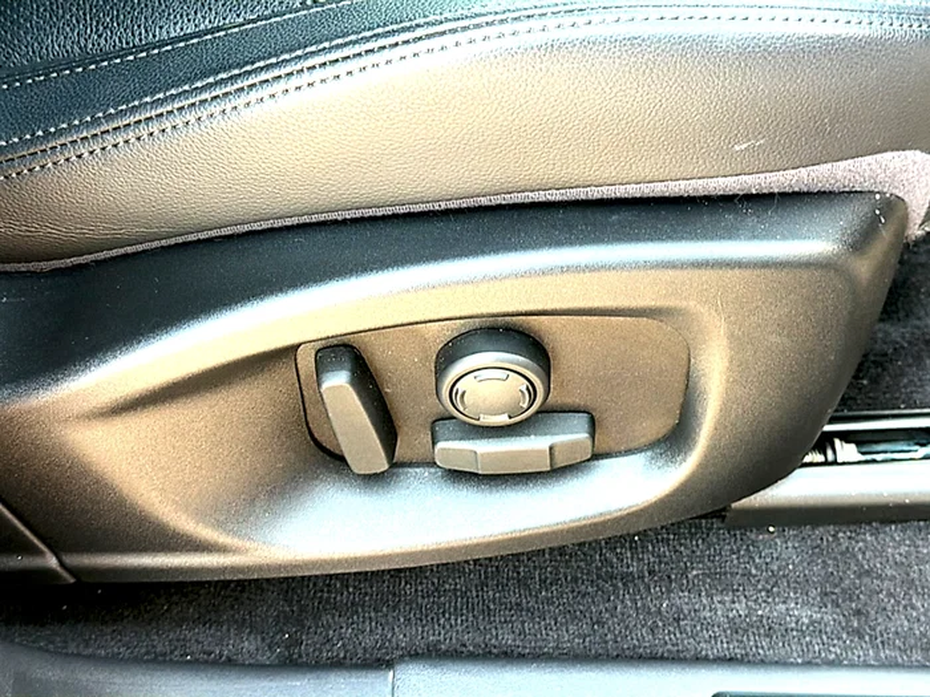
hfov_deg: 36.2
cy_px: 348
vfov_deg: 27.5
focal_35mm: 53
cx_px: 465
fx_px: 1424
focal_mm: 6.86
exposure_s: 1/78
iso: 64
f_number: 1.78
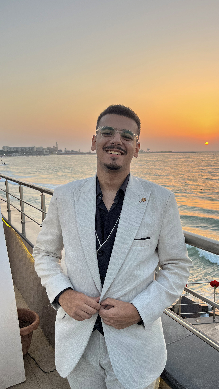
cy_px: 199
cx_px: 123
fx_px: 299
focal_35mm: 29
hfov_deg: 40.1
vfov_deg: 66.1
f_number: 1.6
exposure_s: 1/246
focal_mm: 5.1
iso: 40
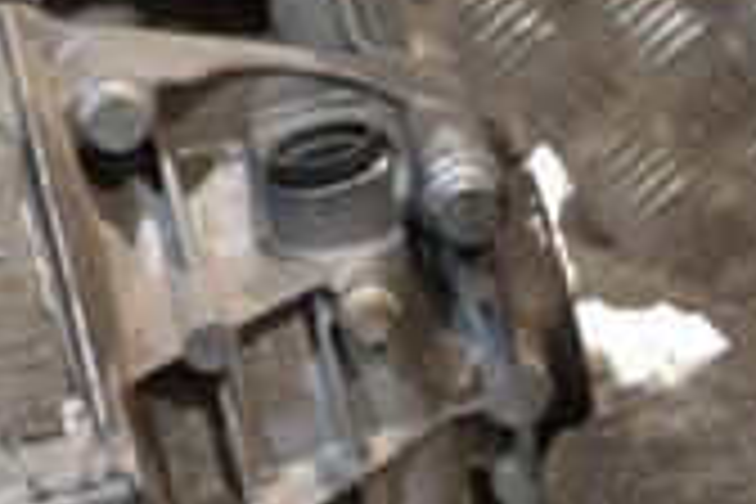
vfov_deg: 8.0
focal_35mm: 171
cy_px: 112
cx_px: -279
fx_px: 3591
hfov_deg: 11.6
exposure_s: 1/125
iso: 3200
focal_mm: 32
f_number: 5.6
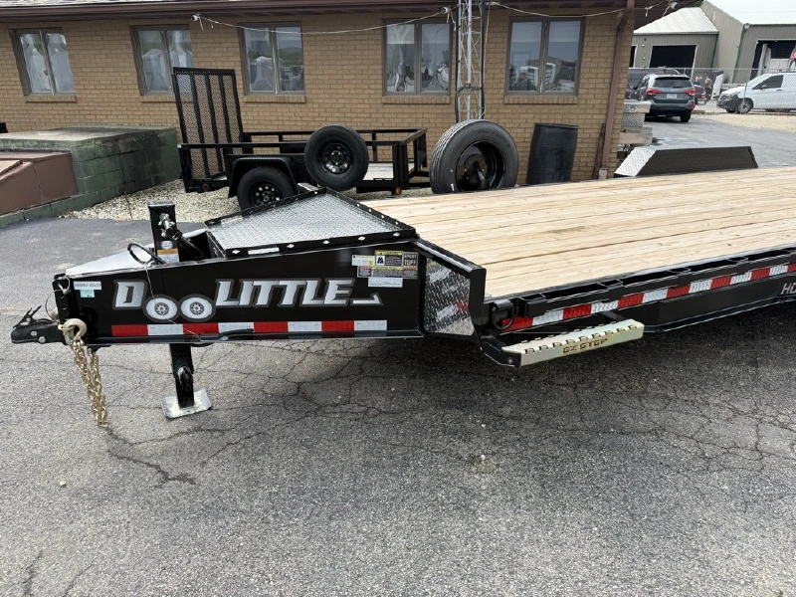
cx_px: 398
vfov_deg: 56.8
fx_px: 552
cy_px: 298
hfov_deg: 71.6
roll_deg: +0.1
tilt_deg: -20.9
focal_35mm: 24
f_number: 1.78
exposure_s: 1/1493
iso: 80
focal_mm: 6.76
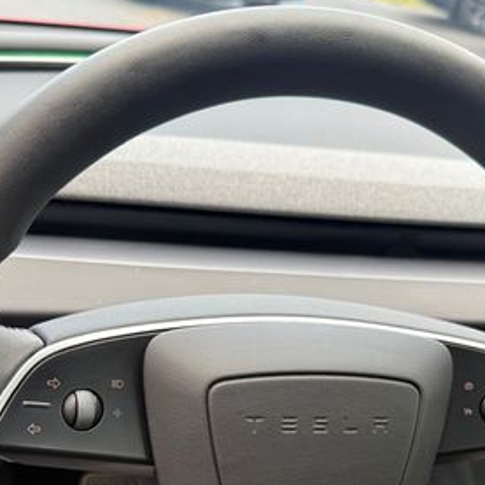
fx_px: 777
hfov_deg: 34.6
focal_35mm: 49
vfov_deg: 33.4
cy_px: 408
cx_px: 284
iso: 80
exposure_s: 1/249
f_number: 1.78
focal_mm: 6.76
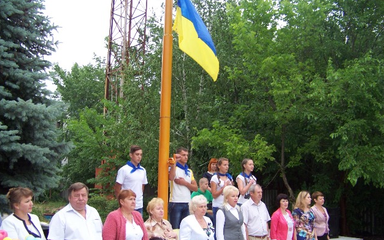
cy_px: 139
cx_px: 190
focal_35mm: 39
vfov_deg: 32.7
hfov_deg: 50.4
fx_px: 408
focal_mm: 5.85
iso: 71
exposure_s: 1/60
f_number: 2.8
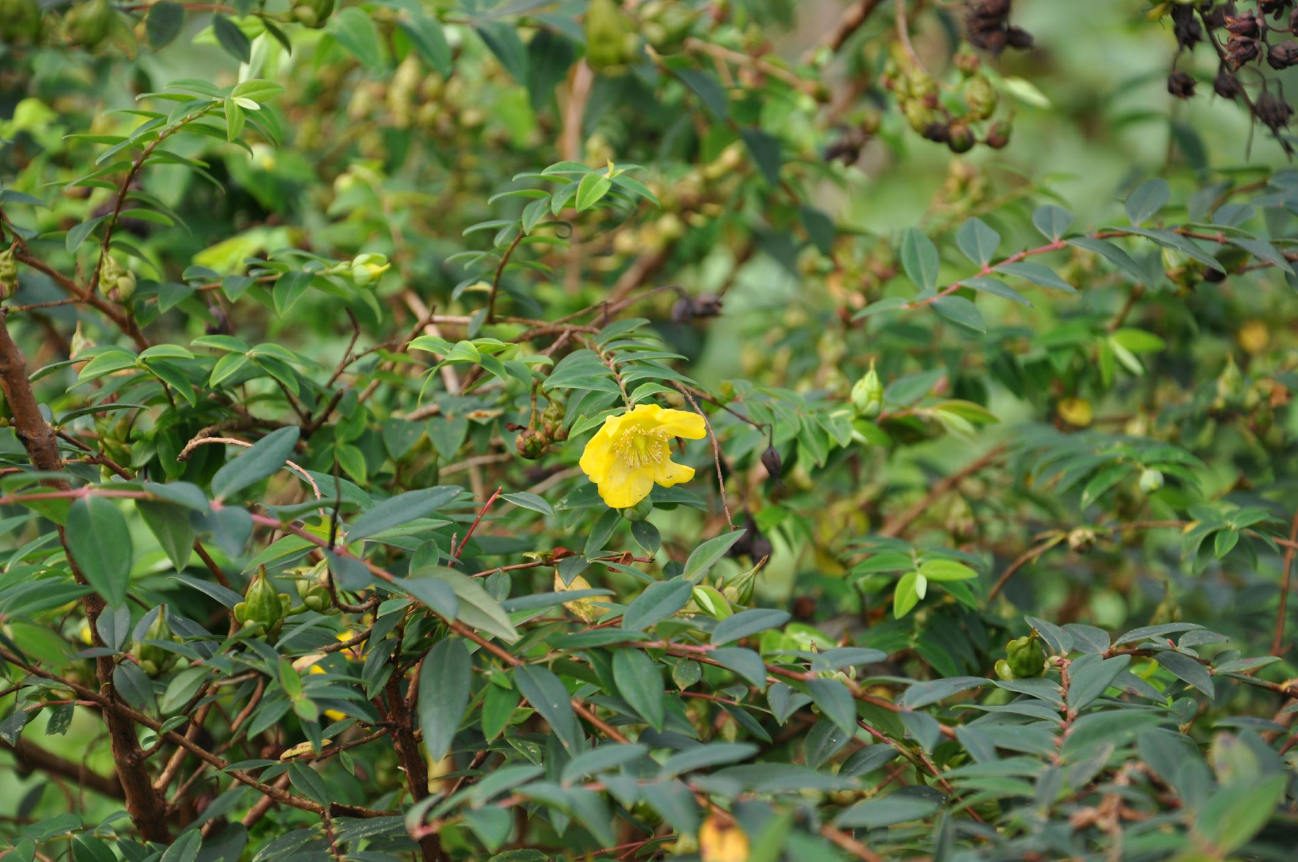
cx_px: 649
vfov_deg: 9.3
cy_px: 431
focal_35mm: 147
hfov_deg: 14.0
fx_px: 5293
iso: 200
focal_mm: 98
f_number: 6.3
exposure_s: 1/160
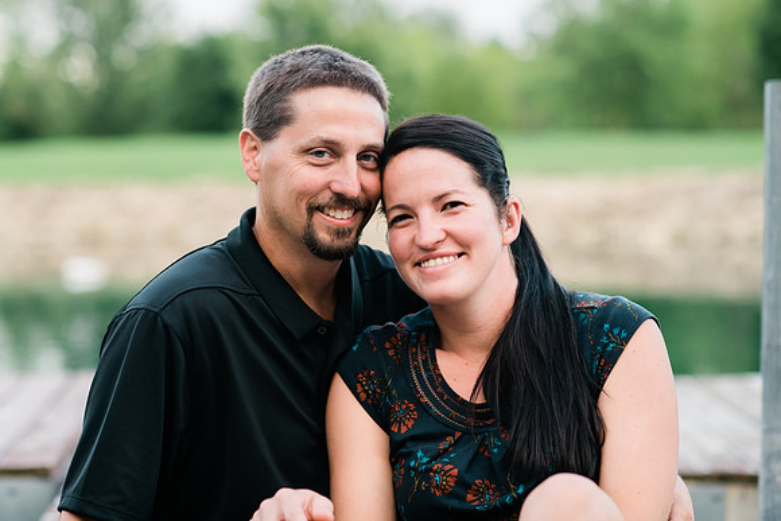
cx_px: 347
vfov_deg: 14.5
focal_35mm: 95
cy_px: 231
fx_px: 2051
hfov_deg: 21.6
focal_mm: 85
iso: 200
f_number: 2.8
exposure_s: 1/640
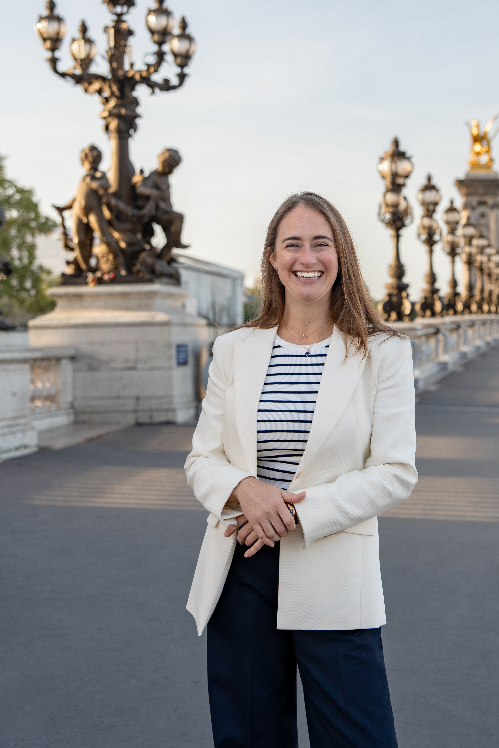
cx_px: 308
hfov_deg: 21.2
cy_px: 248
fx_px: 1331
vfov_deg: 31.2
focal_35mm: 64
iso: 125
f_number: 3.5
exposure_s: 1/640
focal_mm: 45
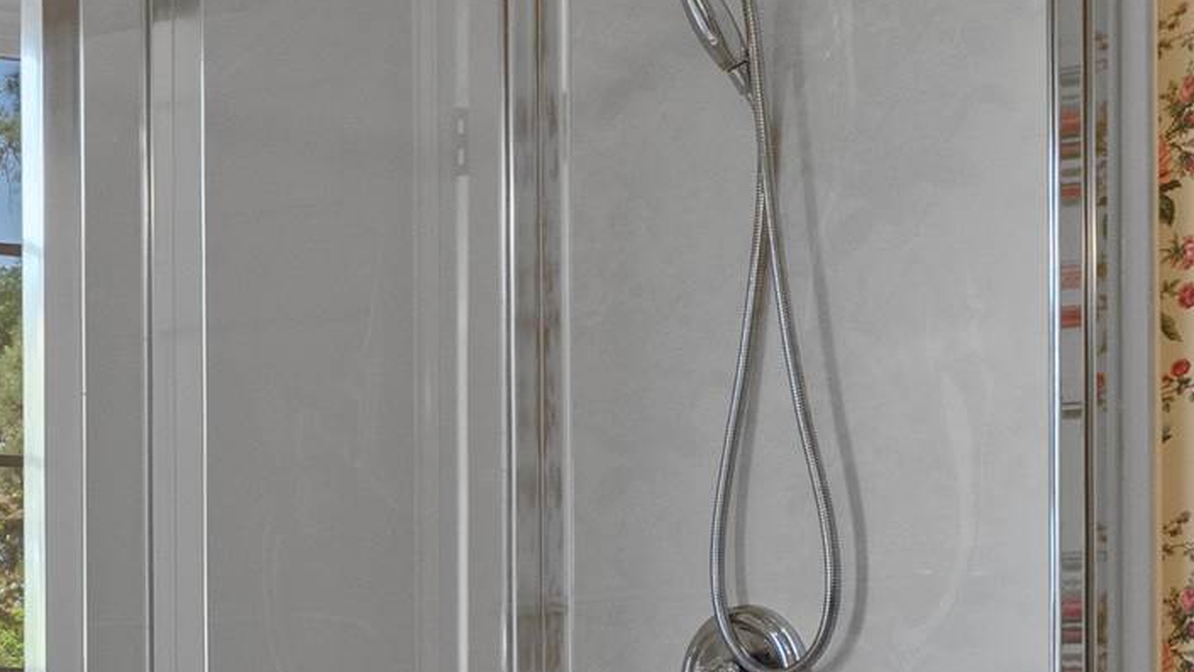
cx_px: -456
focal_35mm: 73
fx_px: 2312
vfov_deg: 16.2
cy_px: 697
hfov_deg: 24.4
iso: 500
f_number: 8
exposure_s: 1/15
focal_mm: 16
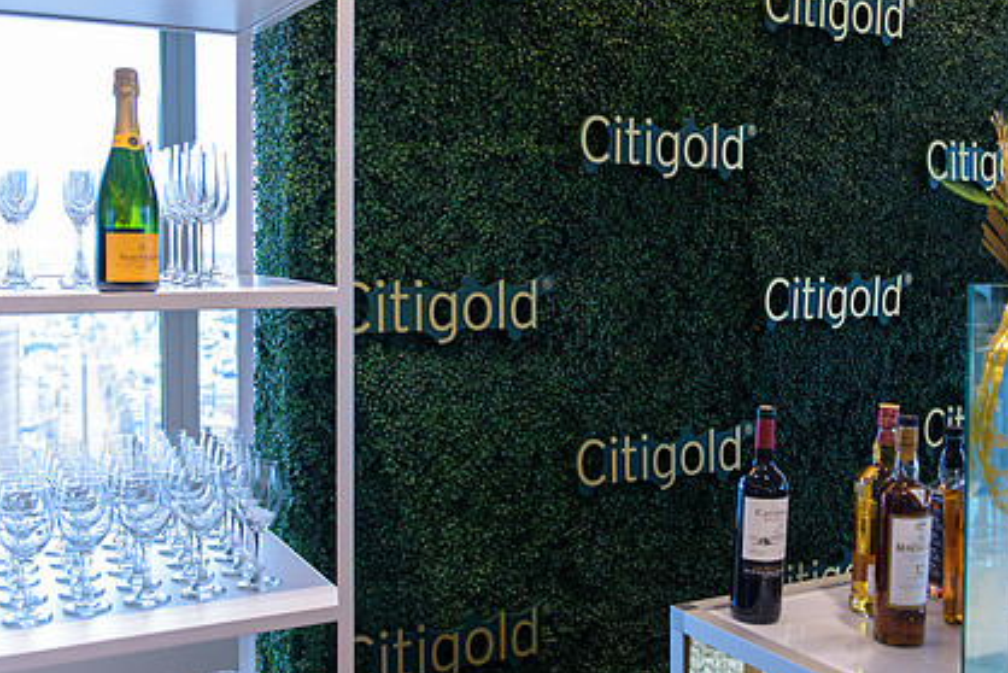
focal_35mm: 43
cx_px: 564
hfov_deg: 45.3
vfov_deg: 31.2
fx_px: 1204
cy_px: 300
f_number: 3.2
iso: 1250
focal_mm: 31
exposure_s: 1/125
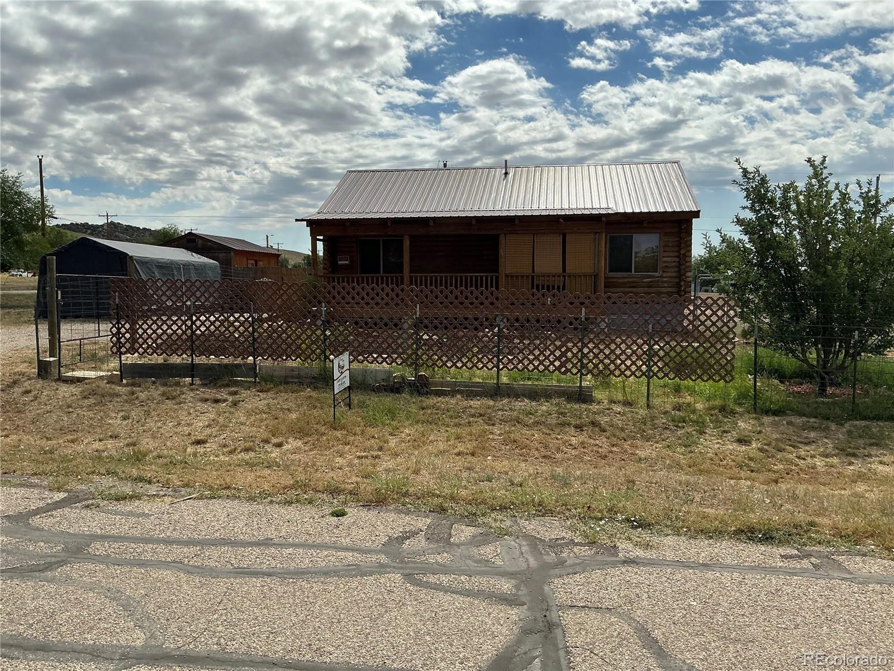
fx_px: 723
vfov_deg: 49.7
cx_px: 447
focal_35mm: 28
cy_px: 336
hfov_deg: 63.4
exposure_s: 1/3534
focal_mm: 3
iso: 25
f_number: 1.8
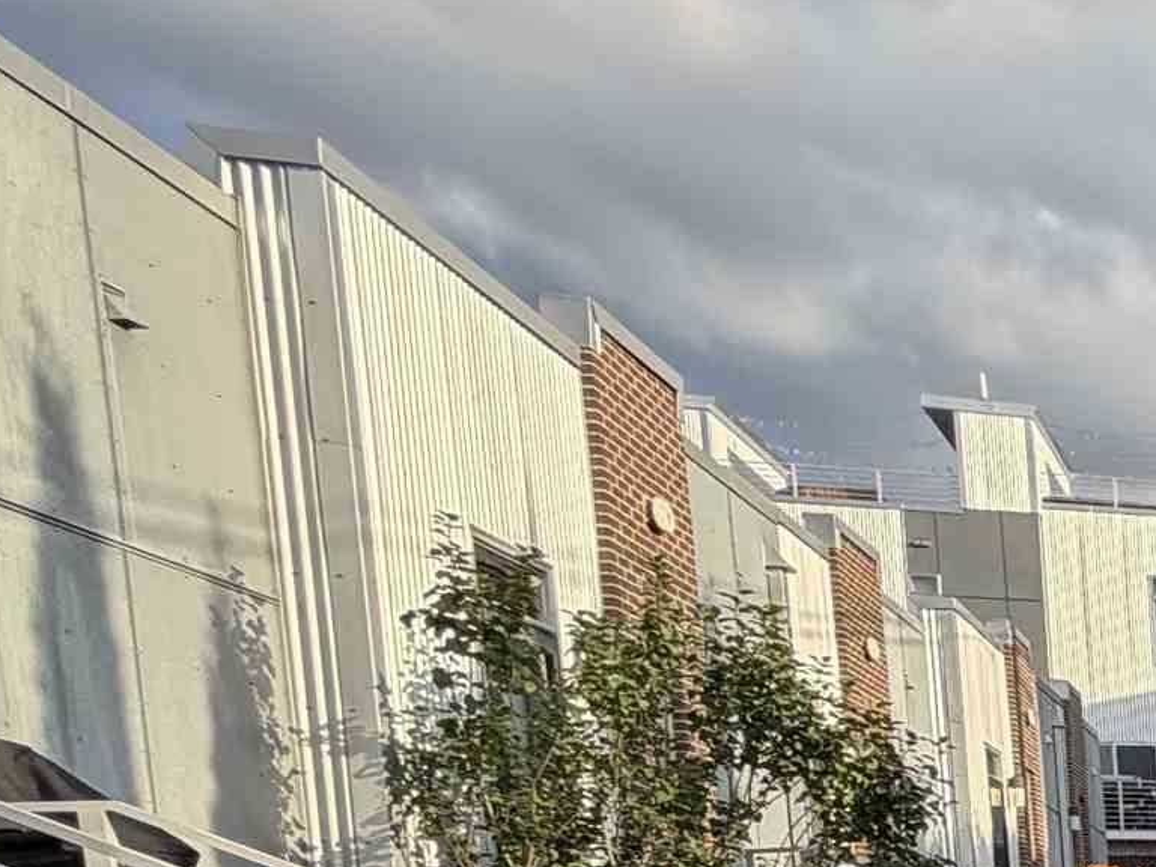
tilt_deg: -5.0
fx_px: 1870
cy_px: 1150
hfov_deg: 21.3
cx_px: 2124
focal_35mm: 56
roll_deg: +1.3
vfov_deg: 23.0
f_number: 2.2
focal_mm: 2.22
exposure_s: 1/502
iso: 40
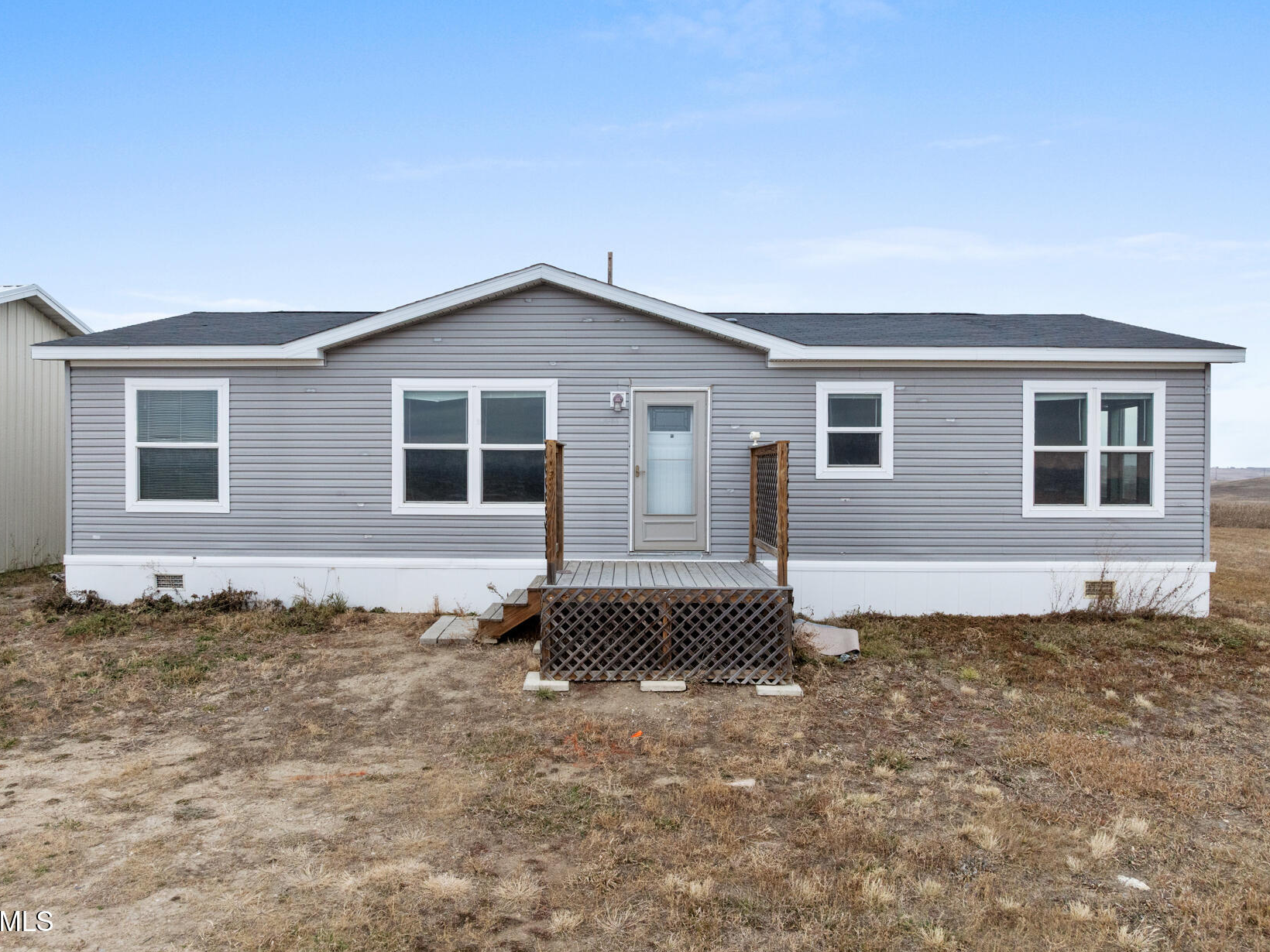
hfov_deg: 69.4
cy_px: 471
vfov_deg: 54.9
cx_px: 615
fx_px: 917
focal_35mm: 25
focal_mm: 12.29
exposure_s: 1/320
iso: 200
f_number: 5.6
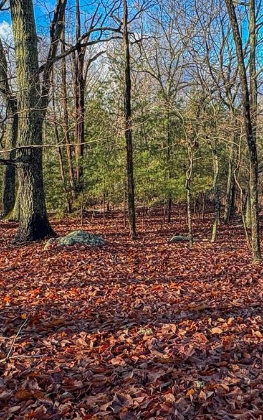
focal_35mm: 45
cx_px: 181
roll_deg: +1.5
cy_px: 191
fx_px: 516
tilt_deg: -9.2
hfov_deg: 28.4
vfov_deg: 44.3
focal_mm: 2.22
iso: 40
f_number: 2.2
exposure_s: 1/401
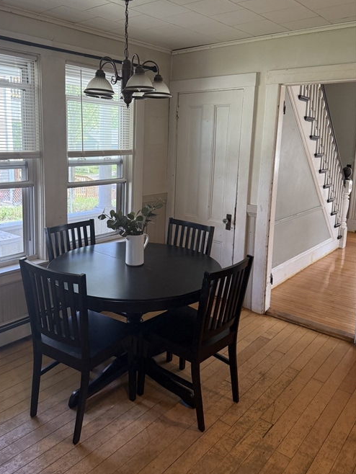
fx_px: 384
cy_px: 208
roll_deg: +0.1
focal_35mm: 28
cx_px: 151
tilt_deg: -10.1
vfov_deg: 63.2
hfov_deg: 49.6
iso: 200
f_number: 1.78
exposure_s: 1/149
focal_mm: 6.76
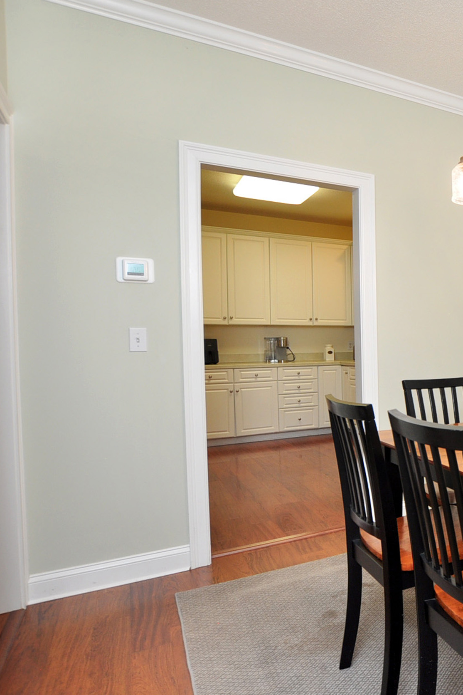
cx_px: 534
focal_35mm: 26
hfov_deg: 38.7
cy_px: 351
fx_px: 502
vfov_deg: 69.4
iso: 250
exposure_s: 1/30
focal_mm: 10
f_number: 4.5
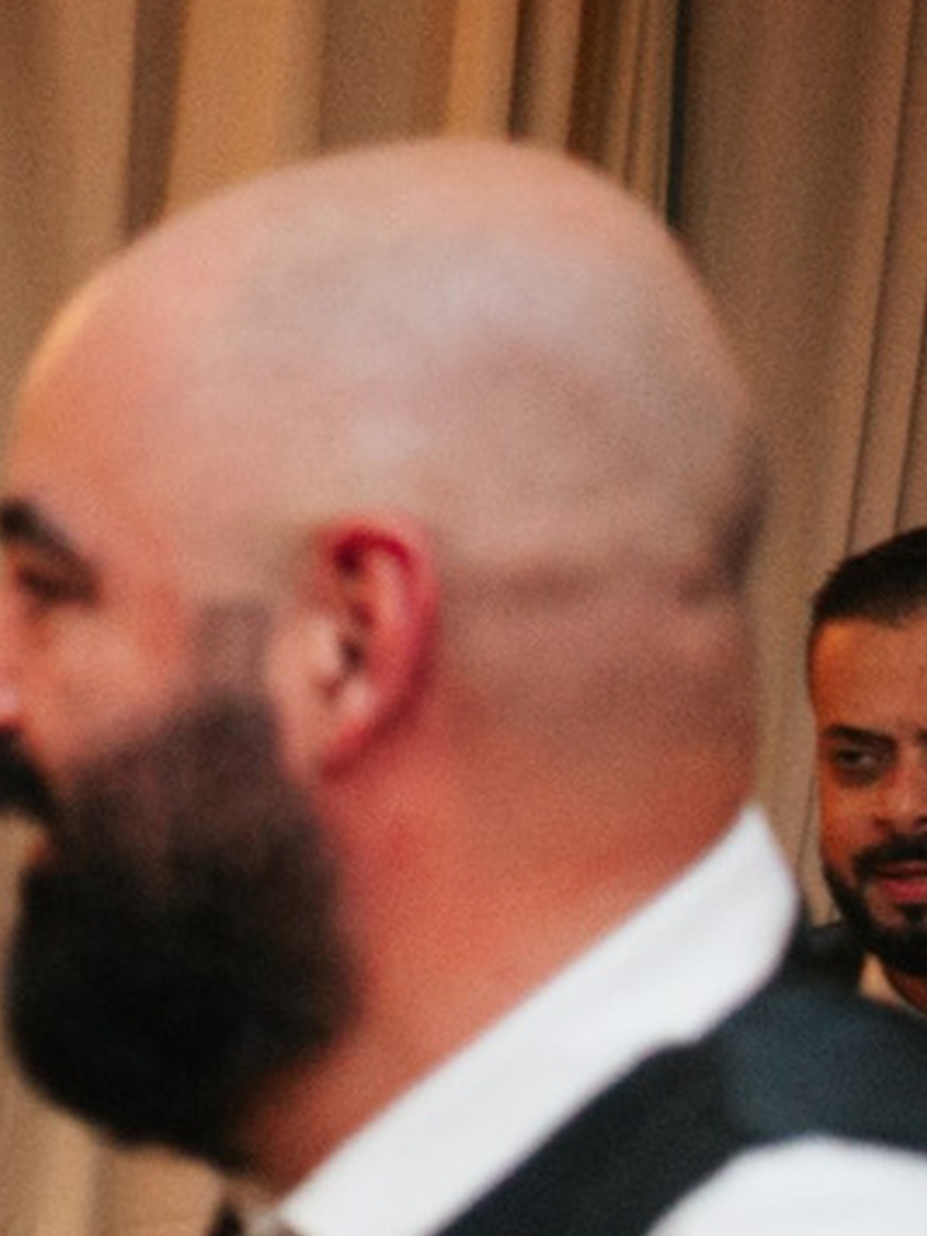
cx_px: -3420
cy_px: 1863
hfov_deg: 5.1
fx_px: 8677
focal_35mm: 243
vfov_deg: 8.0
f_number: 2
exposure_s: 1/160
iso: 1000
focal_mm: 35
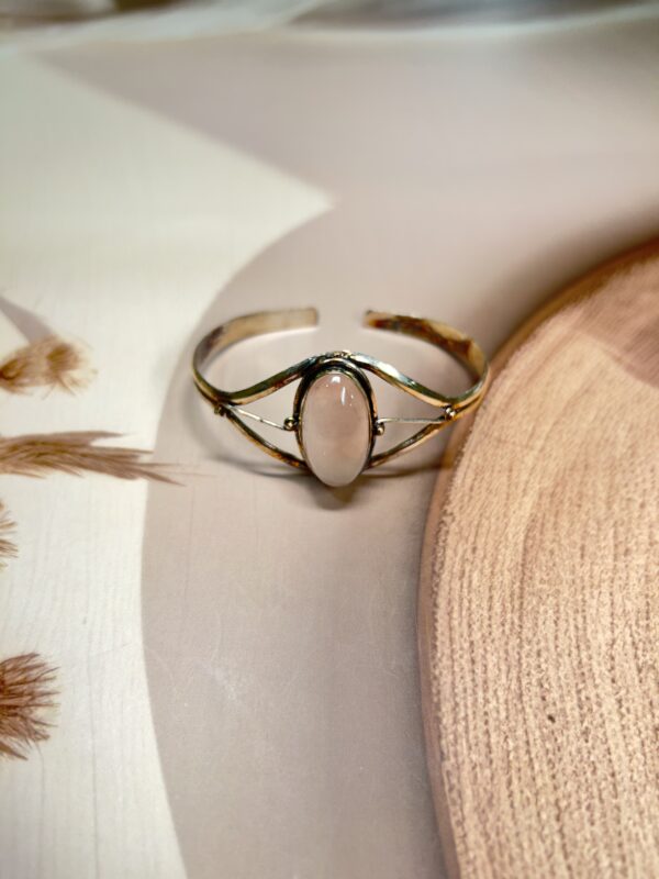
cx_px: 330
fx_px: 660
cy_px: 440
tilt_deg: -47.9
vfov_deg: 67.3
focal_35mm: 26
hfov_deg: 53.1
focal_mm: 5.7
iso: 80
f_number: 1.5
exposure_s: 1/100
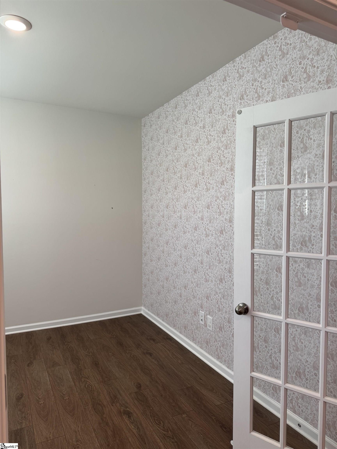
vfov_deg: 71.6
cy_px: 224
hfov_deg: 56.8
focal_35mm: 24
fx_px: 312
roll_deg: -0.4
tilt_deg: -3.2
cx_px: 168
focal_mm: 6.76
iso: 100
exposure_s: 1/120
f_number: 1.78
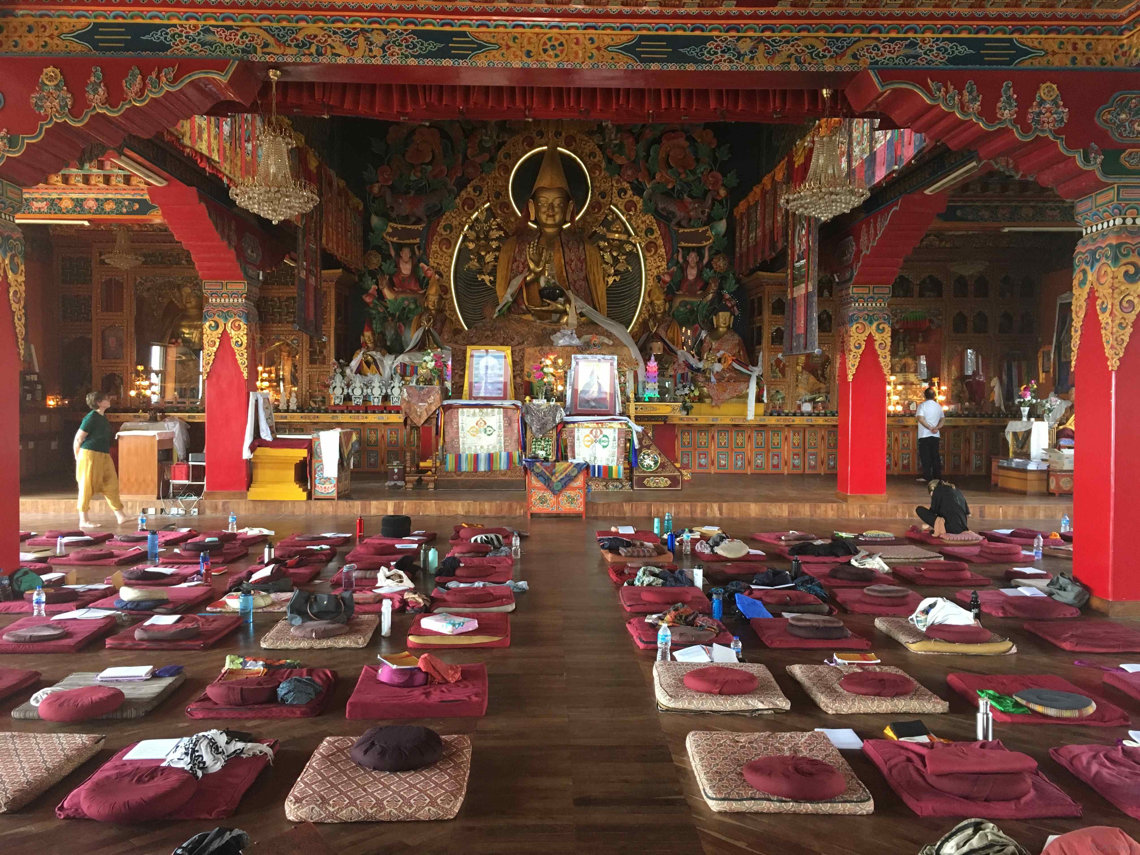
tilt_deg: +1.0
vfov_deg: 48.2
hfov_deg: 61.7
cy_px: 428
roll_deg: -0.3
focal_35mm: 29
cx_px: 570
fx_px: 955
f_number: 2.2
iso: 160
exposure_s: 1/33
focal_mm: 4.15
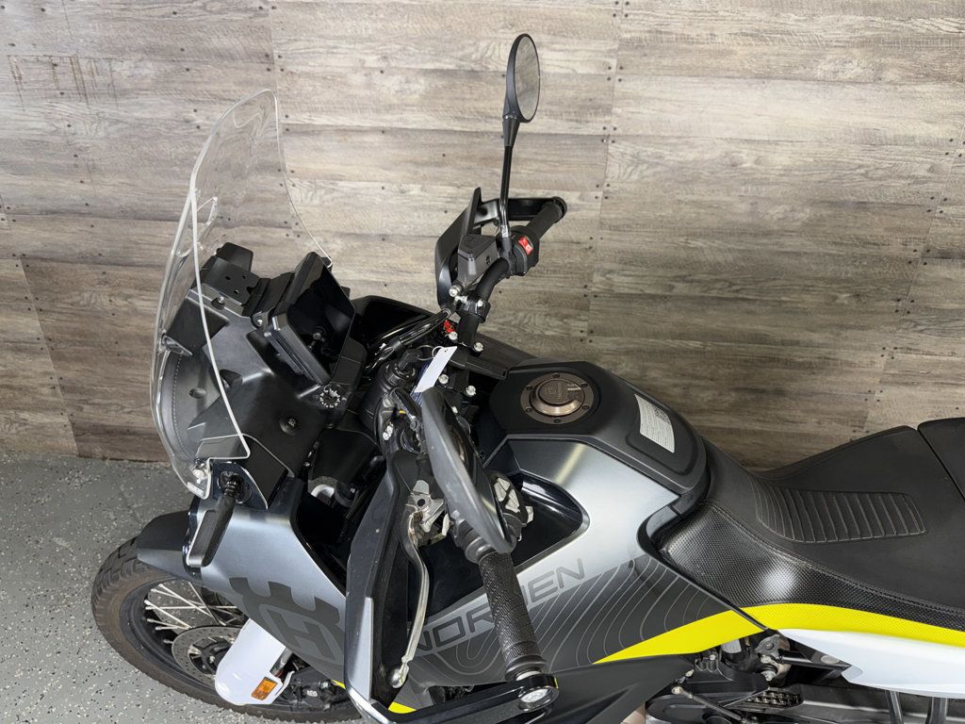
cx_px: 482
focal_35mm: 24
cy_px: 362
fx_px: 669
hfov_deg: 71.6
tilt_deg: -29.0
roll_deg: -0.8
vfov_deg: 56.8
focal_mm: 6.76
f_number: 1.78
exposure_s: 1/20
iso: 64
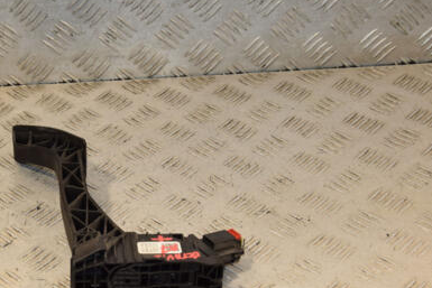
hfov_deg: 24.6
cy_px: 174
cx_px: 130
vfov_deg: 16.7
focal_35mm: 82
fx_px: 982
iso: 800
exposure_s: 1/200
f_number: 7.1
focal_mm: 35
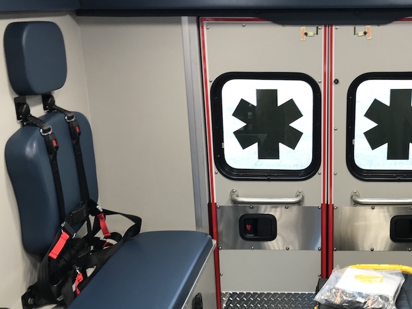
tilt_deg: -18.5
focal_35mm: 51
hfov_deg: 36.5
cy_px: 202
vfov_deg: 28.4
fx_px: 607
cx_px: 314
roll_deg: -1.1
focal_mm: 3.99
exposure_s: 1/45
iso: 32
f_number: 1.8
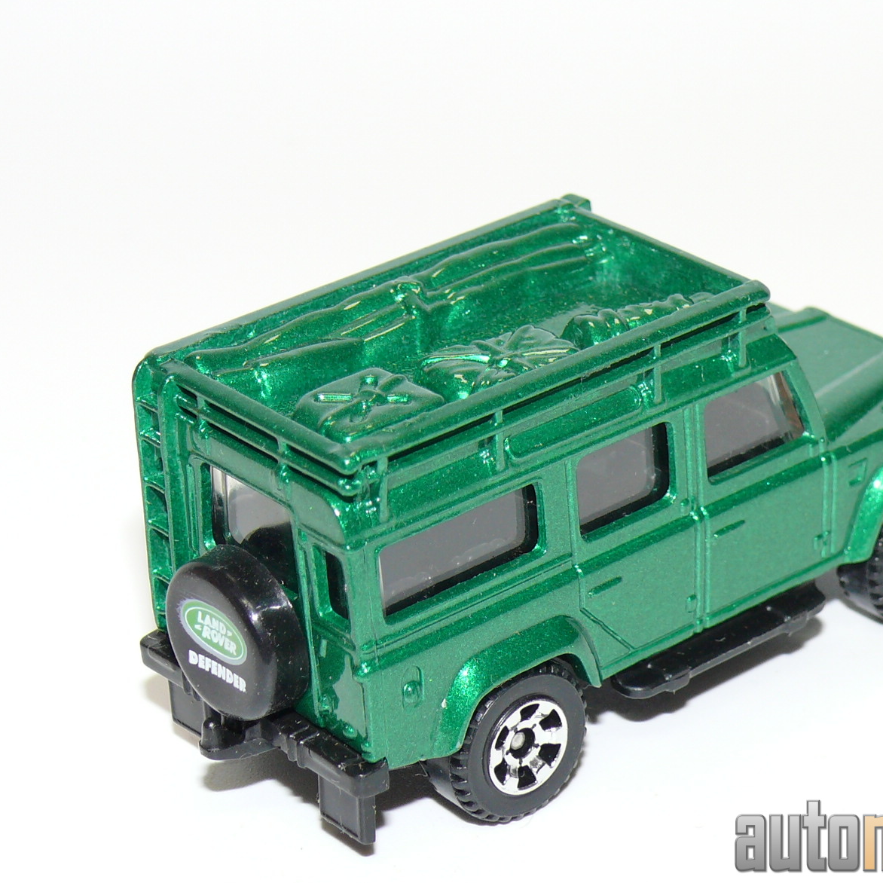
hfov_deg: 14.9
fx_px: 3377
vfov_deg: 14.9
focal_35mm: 117
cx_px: 561
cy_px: 448
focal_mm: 13.2
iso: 100
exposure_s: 1/30
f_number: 4
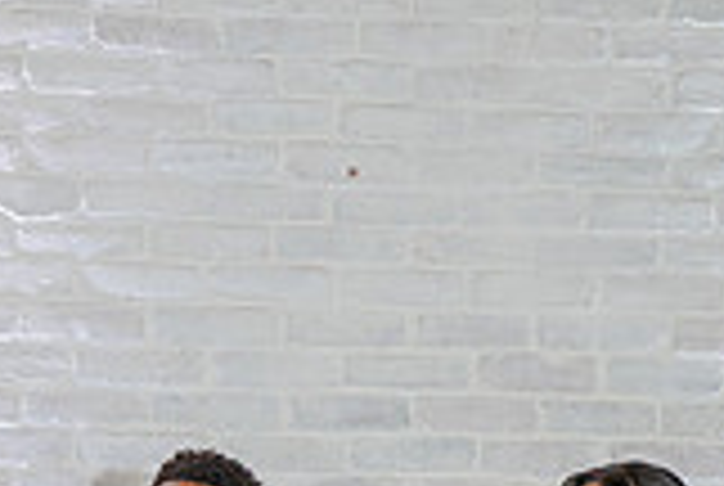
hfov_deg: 5.6
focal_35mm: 363
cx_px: -243
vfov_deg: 3.8
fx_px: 7314
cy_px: 790
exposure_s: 1/320
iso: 1600
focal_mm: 101
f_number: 2.8
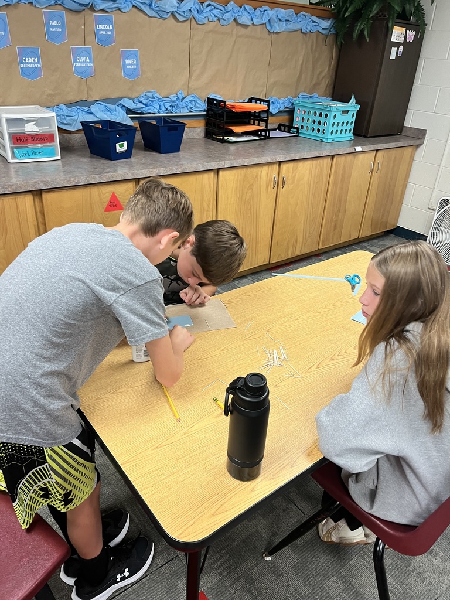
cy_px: 300
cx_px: 225
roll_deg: -3.5
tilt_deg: -30.8
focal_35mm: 26
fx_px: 451
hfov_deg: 53.1
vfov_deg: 67.3
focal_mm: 5.1
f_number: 1.6
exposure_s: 1/60
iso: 125
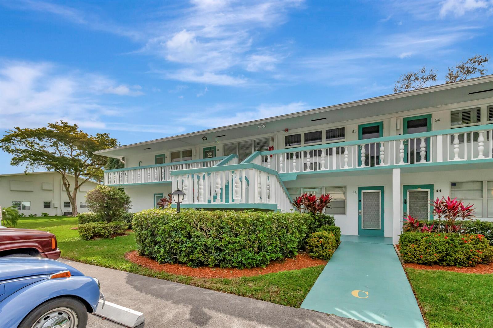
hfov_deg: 100.4
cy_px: 164
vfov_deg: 77.3
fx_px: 205
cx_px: 246
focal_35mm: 15
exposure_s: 1/3200
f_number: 8
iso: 500
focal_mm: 10
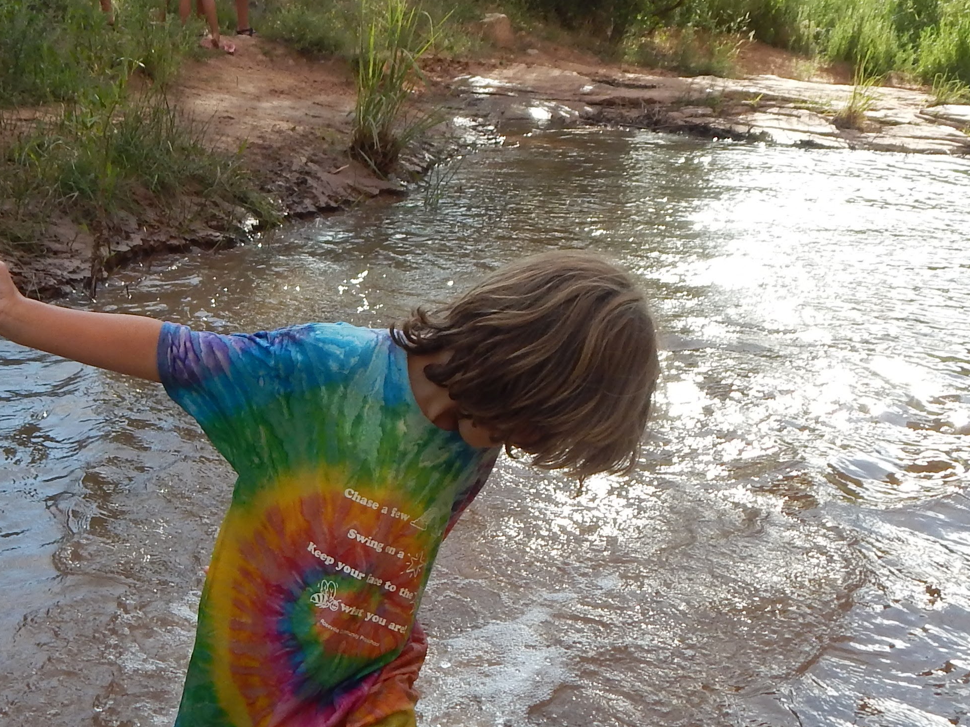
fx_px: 1457
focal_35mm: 52
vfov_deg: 28.0
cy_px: 330
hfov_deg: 36.2
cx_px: 282
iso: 125
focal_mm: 4
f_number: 3
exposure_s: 1/800
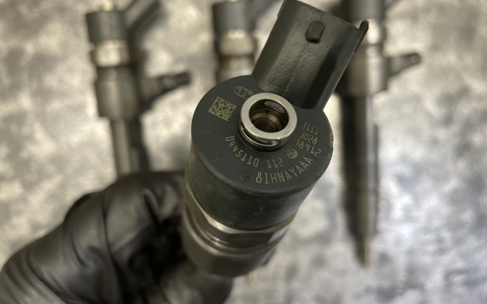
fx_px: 372
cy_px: 140
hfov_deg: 66.5
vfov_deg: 44.5
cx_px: 242
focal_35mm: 28
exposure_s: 1/100
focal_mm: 4.2
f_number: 1.6
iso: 125
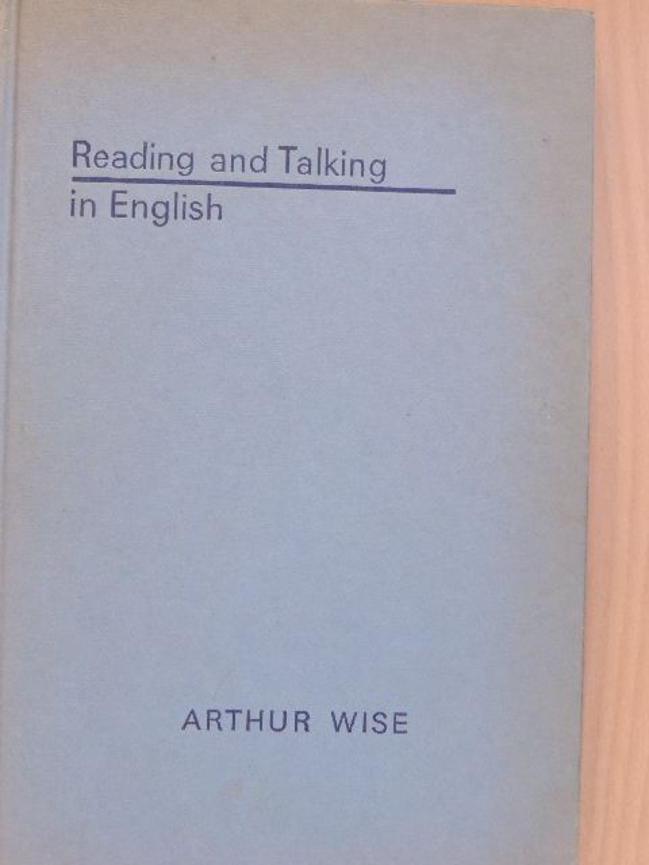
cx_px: 324
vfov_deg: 26.0
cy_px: 432
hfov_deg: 19.6
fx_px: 1875
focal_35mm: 75
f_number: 4.4
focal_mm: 13.3
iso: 800
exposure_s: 1/15
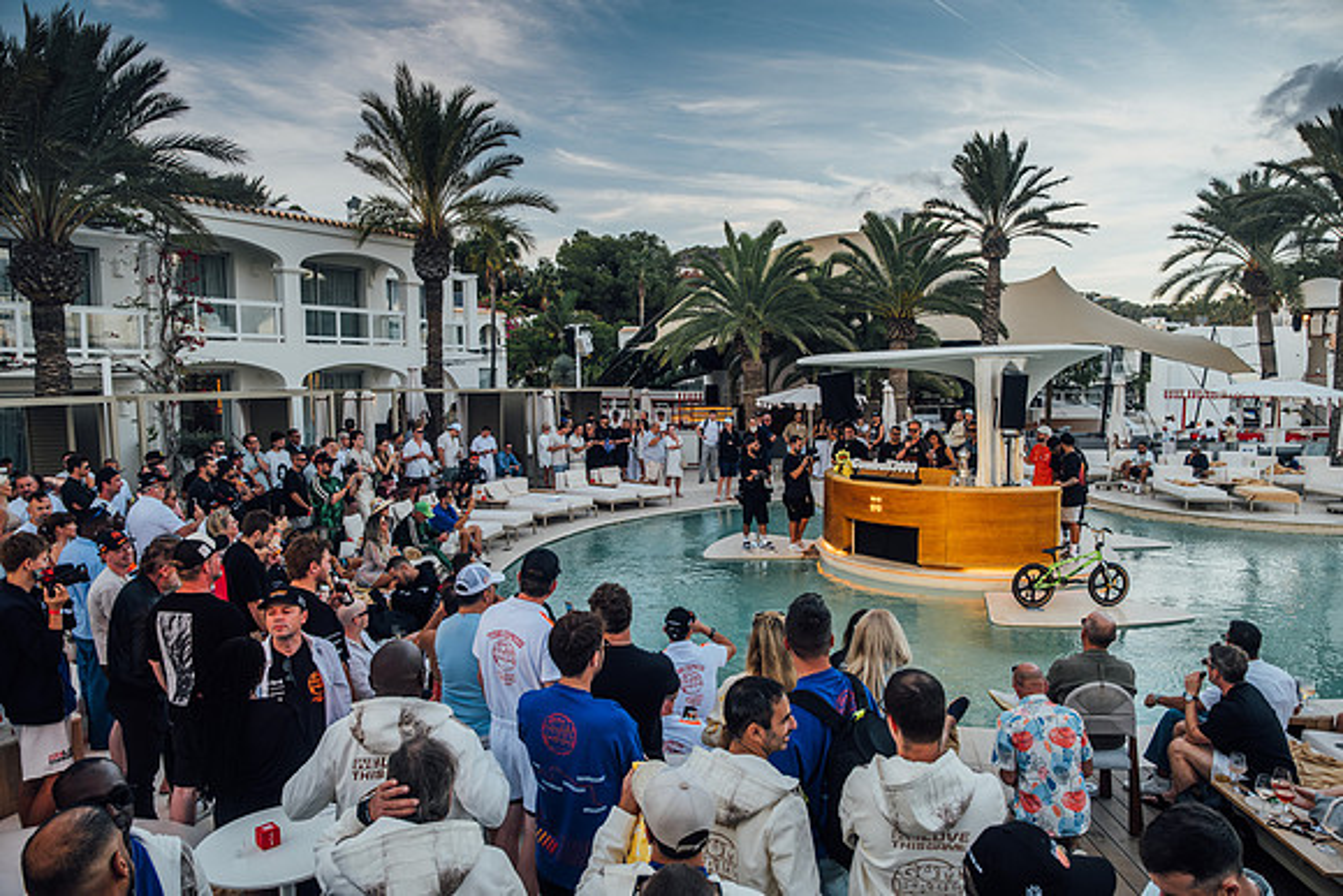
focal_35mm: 24
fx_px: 896
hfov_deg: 73.7
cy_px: 448
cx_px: 672
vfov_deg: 53.2
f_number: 3.2
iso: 400
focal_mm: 16
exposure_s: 1/250
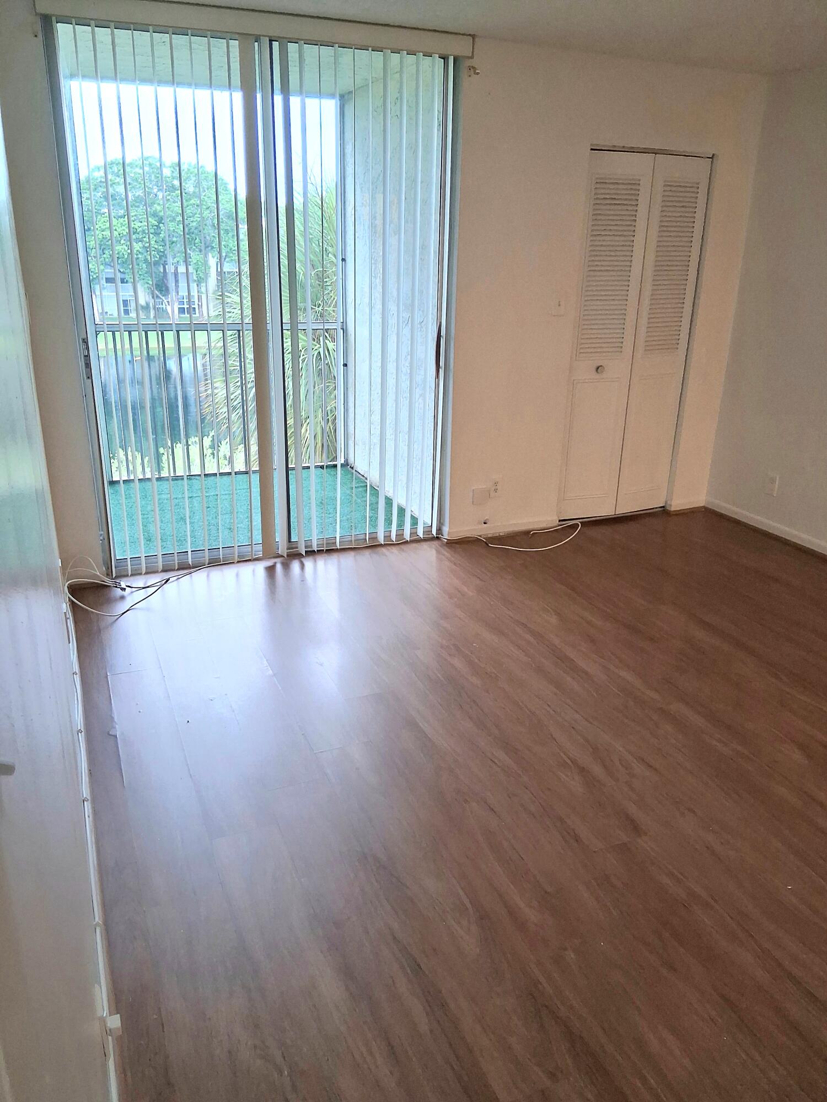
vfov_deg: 67.3
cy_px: 551
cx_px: 414
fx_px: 828
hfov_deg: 53.1
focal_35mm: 26
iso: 320
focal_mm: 3.98
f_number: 1.8
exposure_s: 1/120
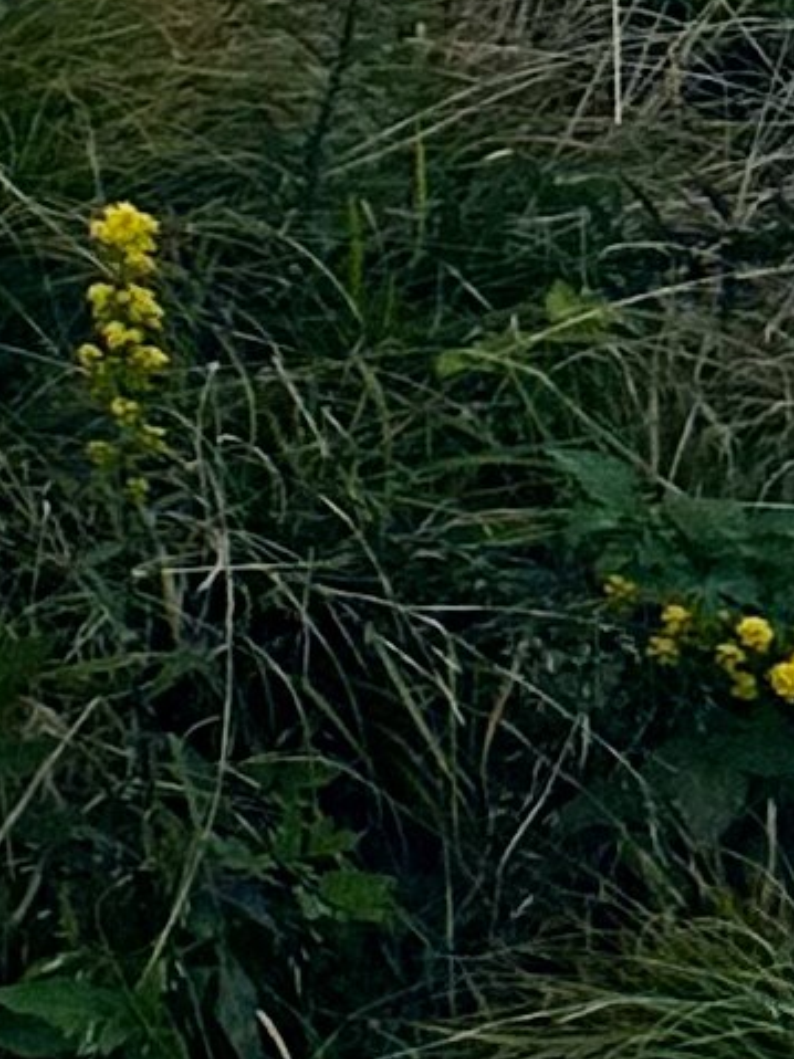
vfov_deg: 13.5
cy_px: -434
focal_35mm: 139
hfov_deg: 9.1
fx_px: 4253
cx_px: -1360
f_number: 1.78
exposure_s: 1/2203
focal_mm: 6.86
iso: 80
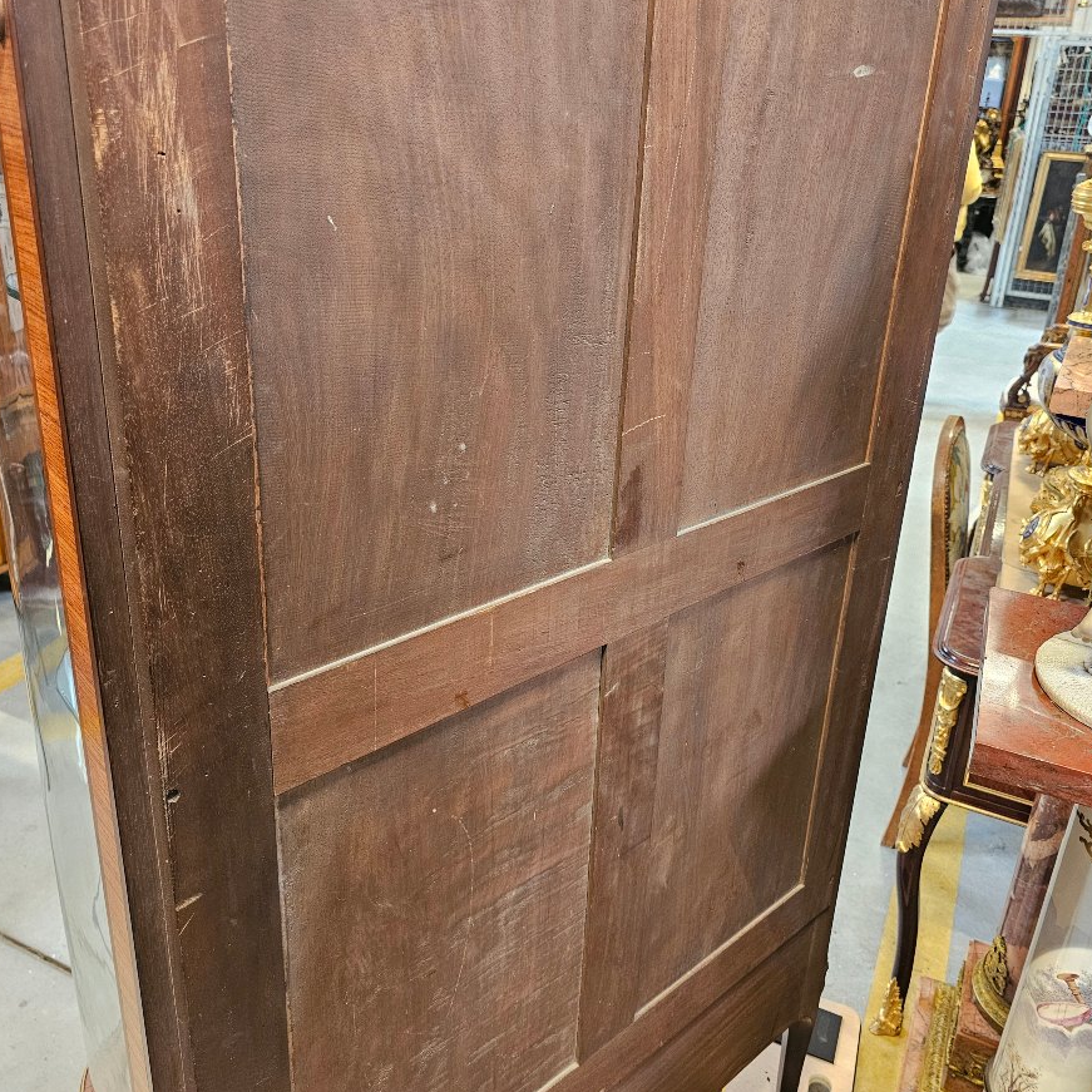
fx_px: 999
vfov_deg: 57.0
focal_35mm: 28
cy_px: 455
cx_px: 550
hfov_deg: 57.3
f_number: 1.7
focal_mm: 6.3
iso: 500
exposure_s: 1/50
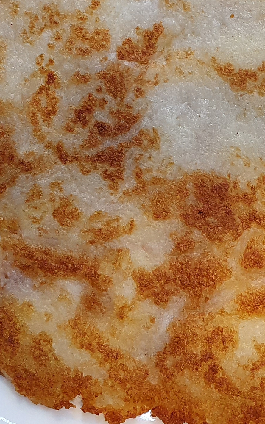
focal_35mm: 78
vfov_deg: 26.0
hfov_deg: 16.7
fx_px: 902
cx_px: 158
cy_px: 79
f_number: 2.4
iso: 250
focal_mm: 4.32
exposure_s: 1/120
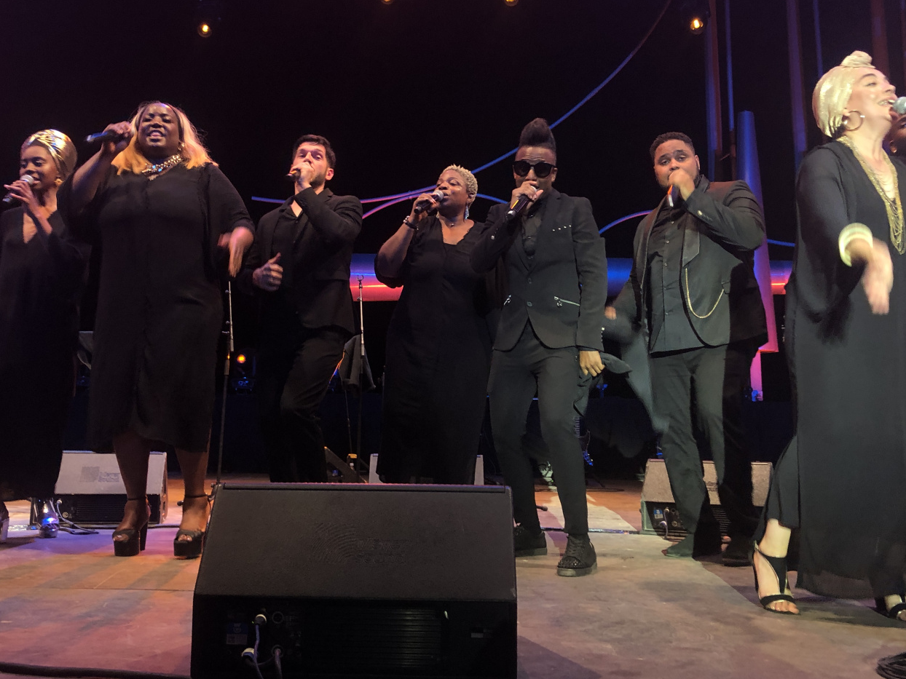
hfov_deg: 51.3
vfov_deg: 39.5
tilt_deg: +10.5
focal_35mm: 36
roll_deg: -2.3
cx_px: 430
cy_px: 271
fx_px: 942
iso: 100
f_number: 1.8
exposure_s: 1/50
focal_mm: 3.99
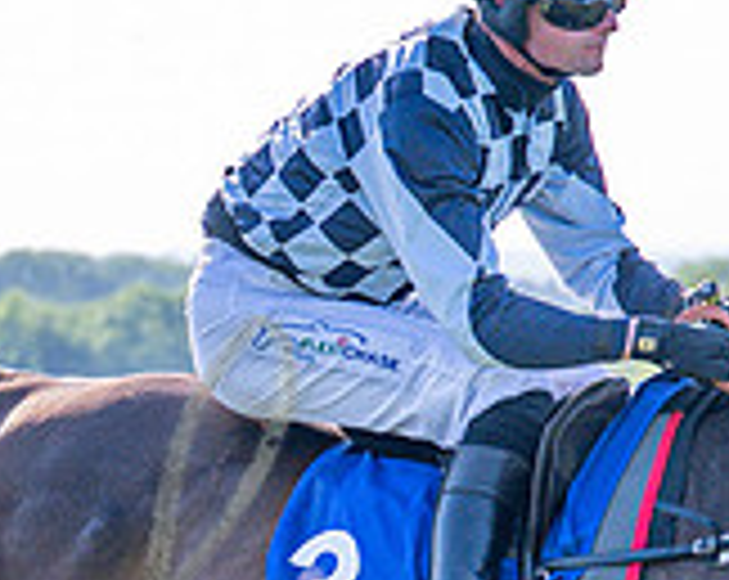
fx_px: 9325
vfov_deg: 3.6
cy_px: 619
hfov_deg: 4.5
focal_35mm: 433
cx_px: 467
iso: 320
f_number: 4
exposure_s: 1/1250
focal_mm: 70
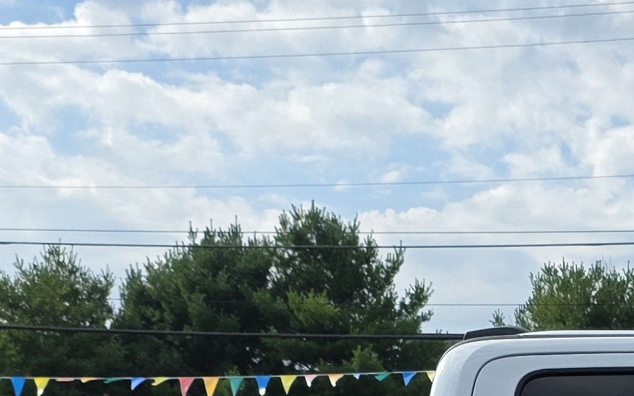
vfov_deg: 10.8
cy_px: 848
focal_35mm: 108
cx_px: 687
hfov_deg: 18.6
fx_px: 1866
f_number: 1.7
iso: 80
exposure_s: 1/6574
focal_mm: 6.3
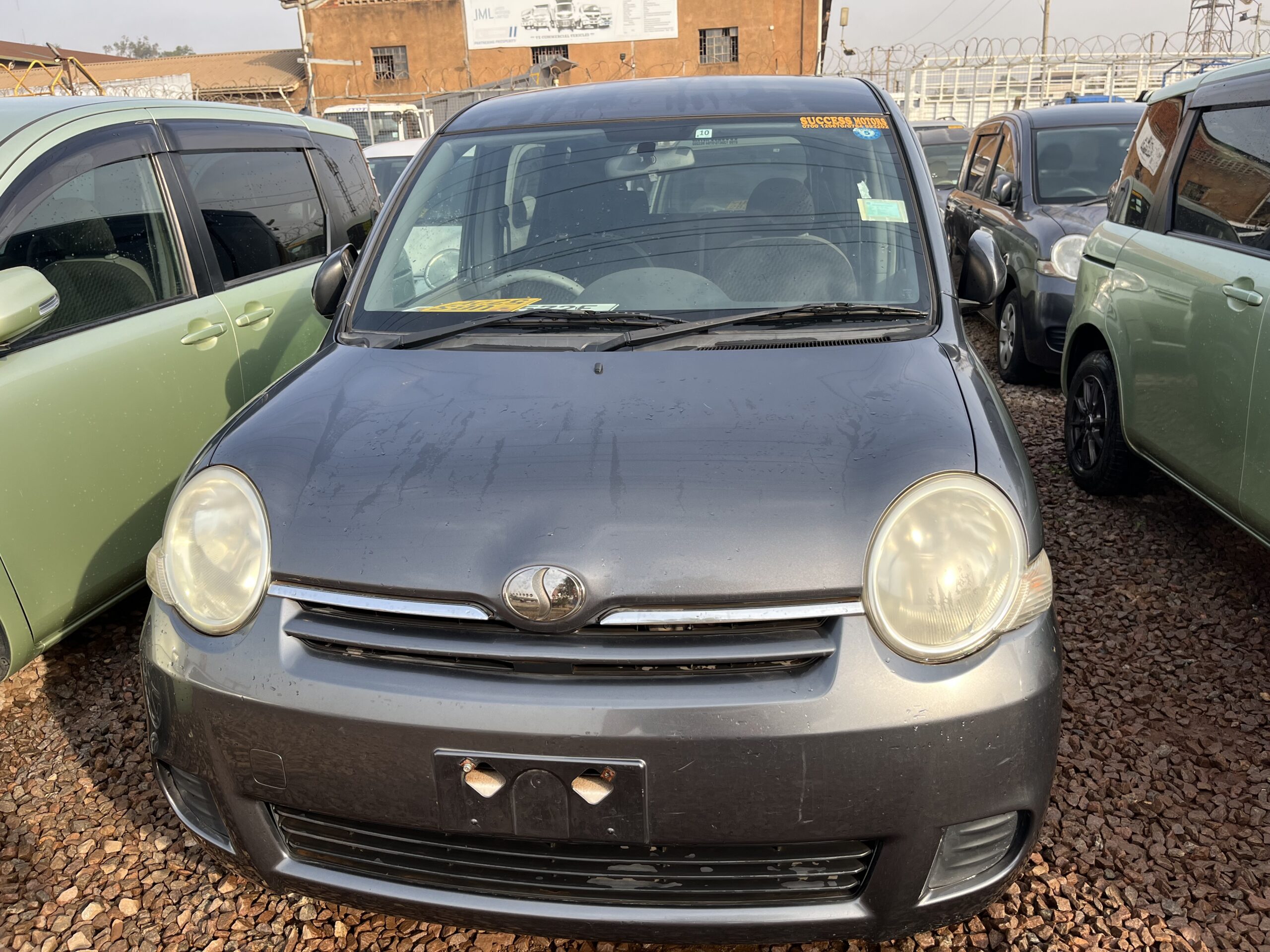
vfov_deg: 53.1
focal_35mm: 26
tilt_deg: -16.9
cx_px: 635
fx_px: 954
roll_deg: +2.2
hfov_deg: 67.3
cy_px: 476
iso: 50
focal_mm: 5.1
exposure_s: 1/864
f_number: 1.6
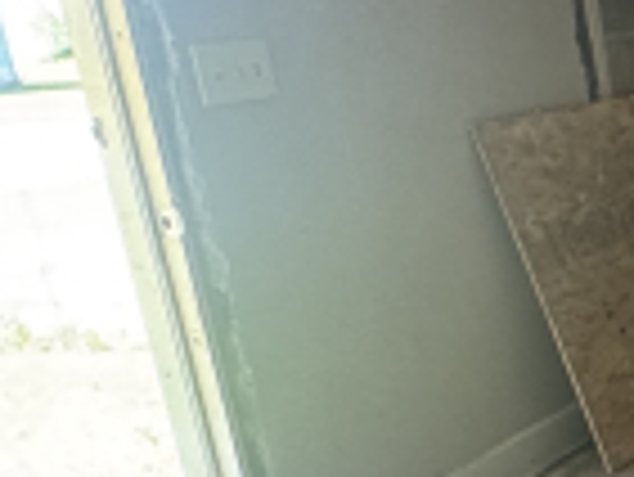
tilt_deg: -12.5
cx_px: 1324
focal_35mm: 66
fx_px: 1210
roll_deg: +4.0
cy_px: 225
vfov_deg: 22.3
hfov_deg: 17.9
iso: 400
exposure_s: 1/60
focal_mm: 2.22
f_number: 2.2
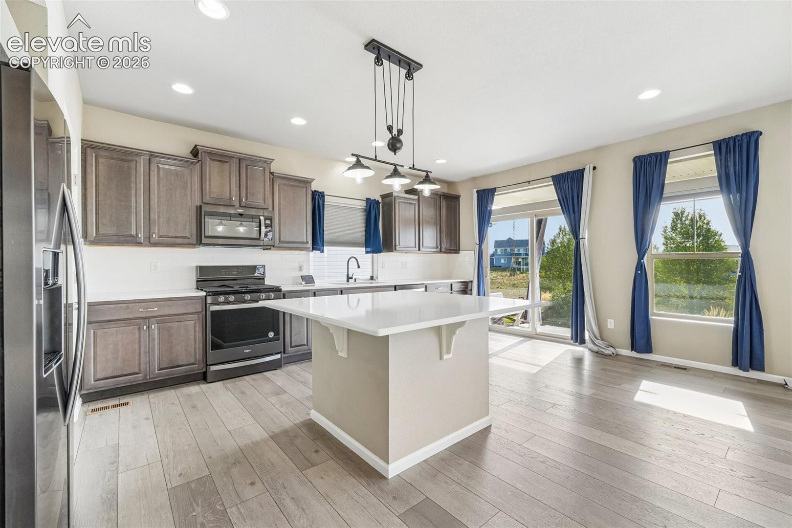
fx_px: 330
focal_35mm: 15
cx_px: 396
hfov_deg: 100.4
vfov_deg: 77.3
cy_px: 264
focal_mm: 10
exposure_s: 1/20
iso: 800
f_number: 8
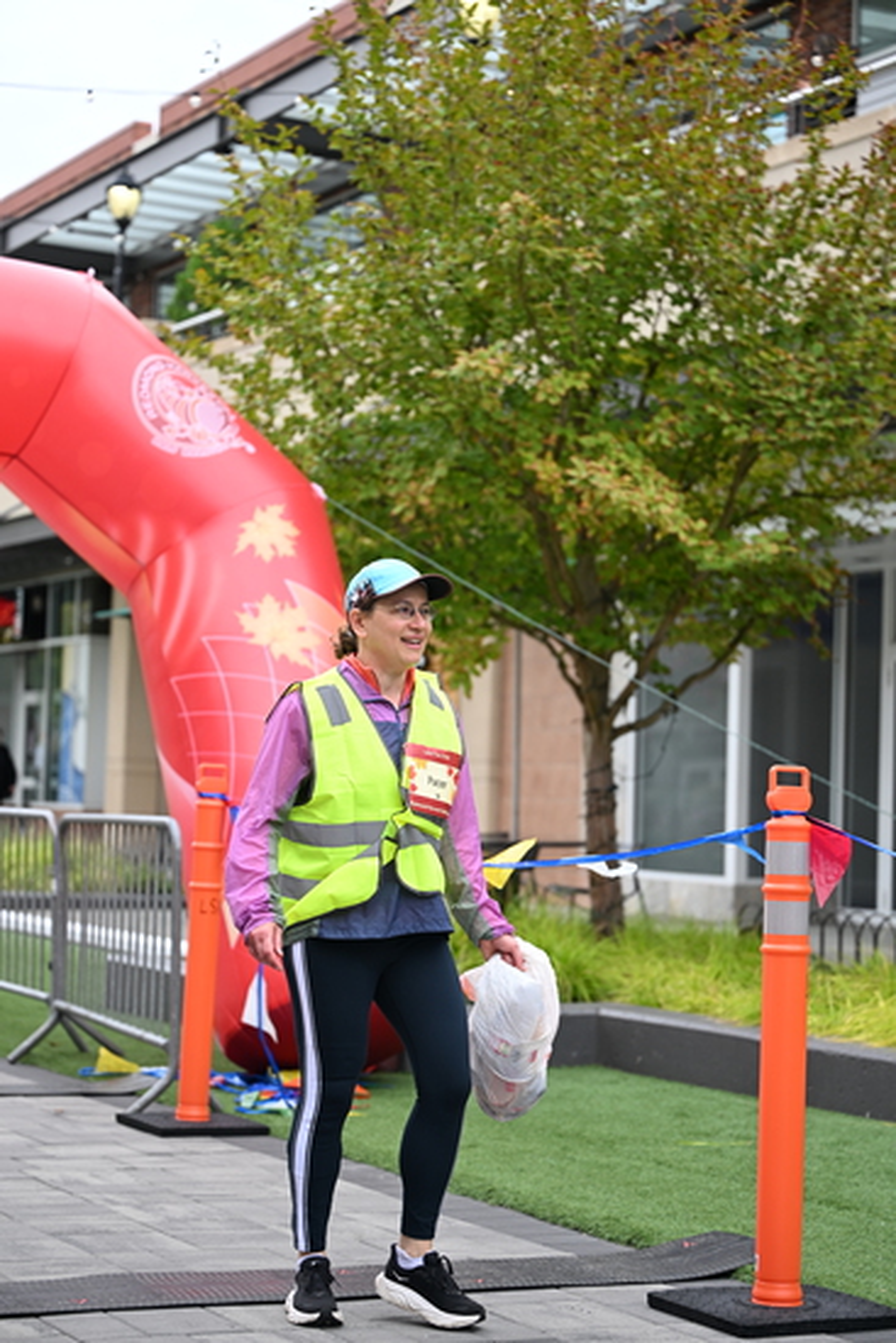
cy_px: 672
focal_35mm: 70
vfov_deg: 28.8
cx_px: 448
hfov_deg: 19.5
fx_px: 2611
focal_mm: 70
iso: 400
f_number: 2.8
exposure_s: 1/1250
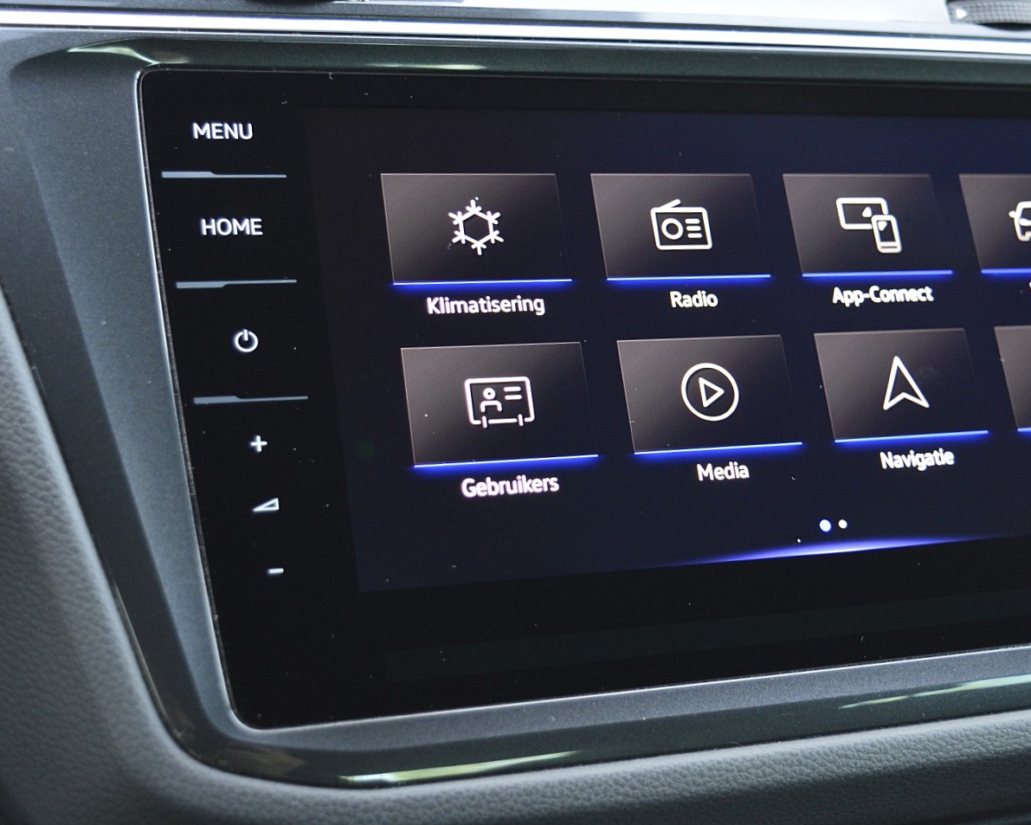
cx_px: 680
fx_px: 1698
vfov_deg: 27.3
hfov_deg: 33.5
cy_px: 369
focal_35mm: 56
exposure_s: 1/40
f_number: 4.2
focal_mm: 29
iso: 800
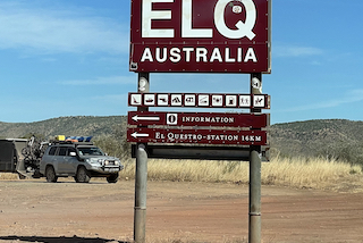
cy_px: 33
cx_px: 209
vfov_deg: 12.6
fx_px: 1090
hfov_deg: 18.9
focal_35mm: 108
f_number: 2
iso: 25
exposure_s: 1/2179
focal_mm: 6
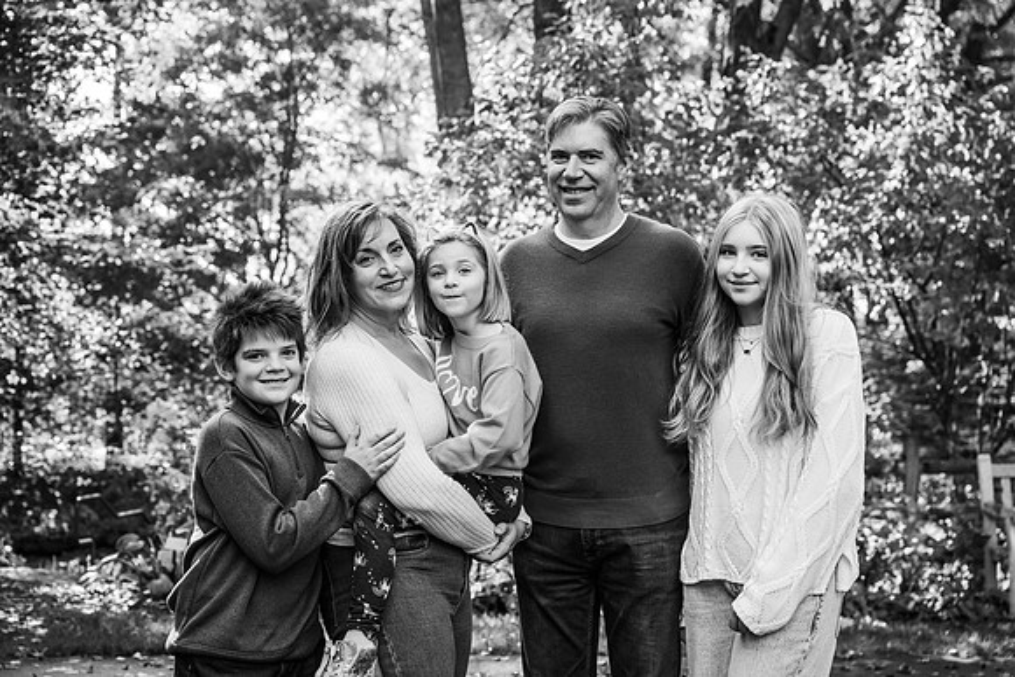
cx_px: 508
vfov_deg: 22.3
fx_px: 1720
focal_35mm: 61
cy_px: 338
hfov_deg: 32.9
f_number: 5
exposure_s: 1/250
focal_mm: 61
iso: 400
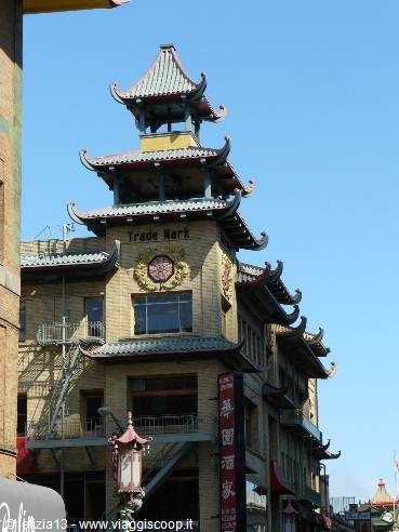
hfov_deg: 16.6
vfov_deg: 22.0
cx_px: 200
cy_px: 266
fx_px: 1368
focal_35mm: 89
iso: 100
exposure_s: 1/320
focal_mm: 14.9
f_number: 5.6
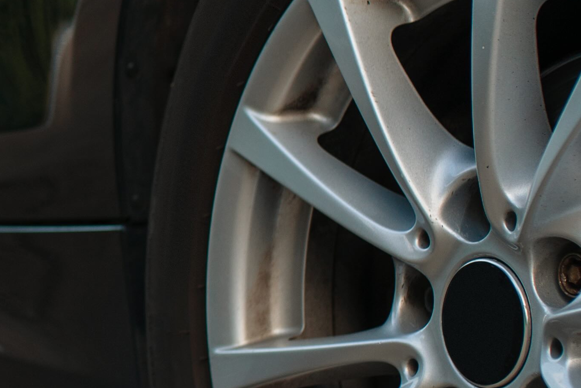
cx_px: -302
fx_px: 2503
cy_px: 121
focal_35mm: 155
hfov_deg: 12.6
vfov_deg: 8.9
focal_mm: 35
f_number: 2.5
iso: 100
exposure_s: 1/500
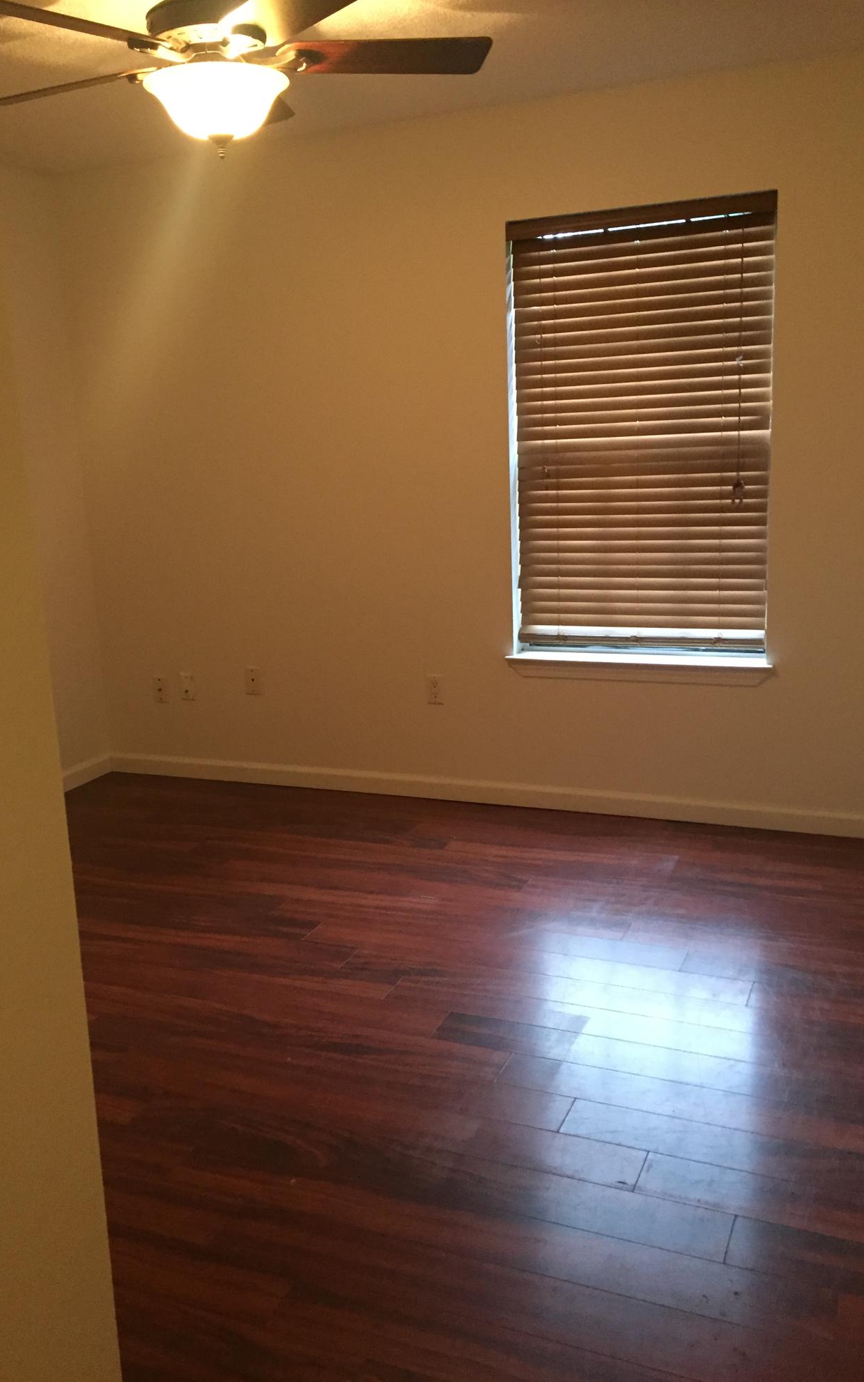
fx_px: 1167
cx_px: 405
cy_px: 695
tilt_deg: -11.8
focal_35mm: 31
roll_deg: +3.2
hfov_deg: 40.6
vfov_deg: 61.2
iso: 250
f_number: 2.2
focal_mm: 4.15
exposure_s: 1/30
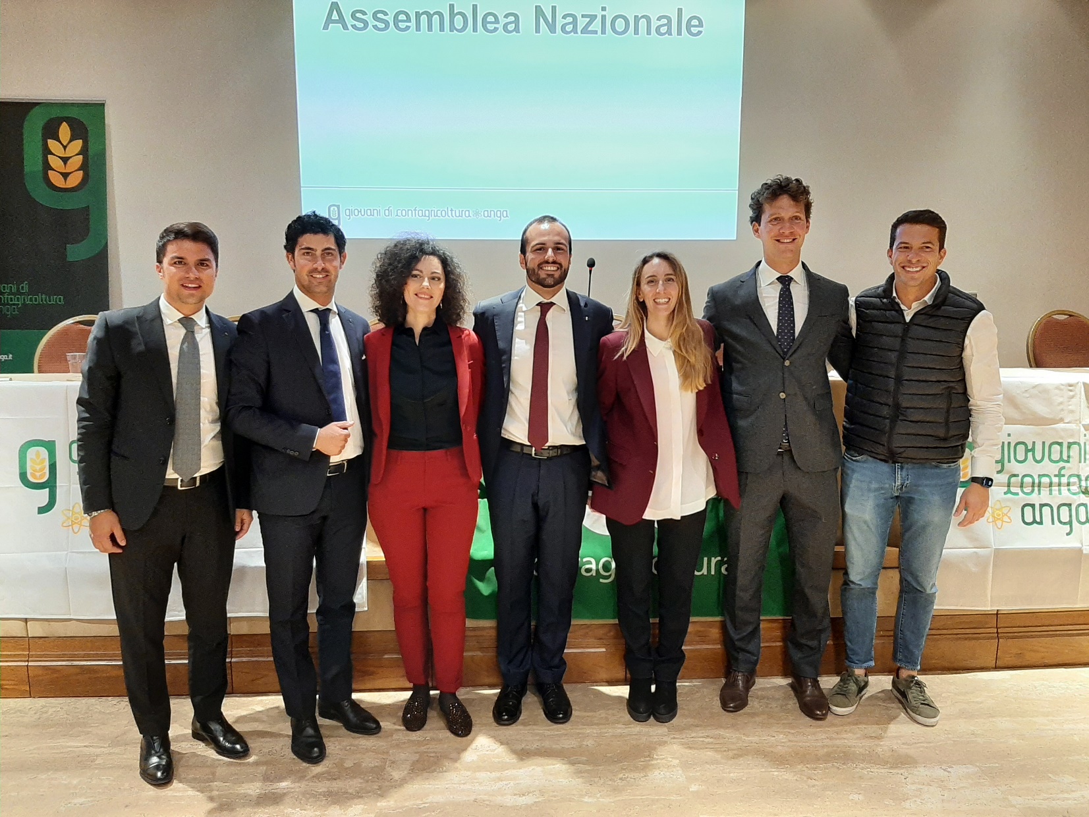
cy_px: 408
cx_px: 544
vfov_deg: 53.1
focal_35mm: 26
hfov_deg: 67.3
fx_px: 818
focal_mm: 3.93
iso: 250
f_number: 1.7
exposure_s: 1/50
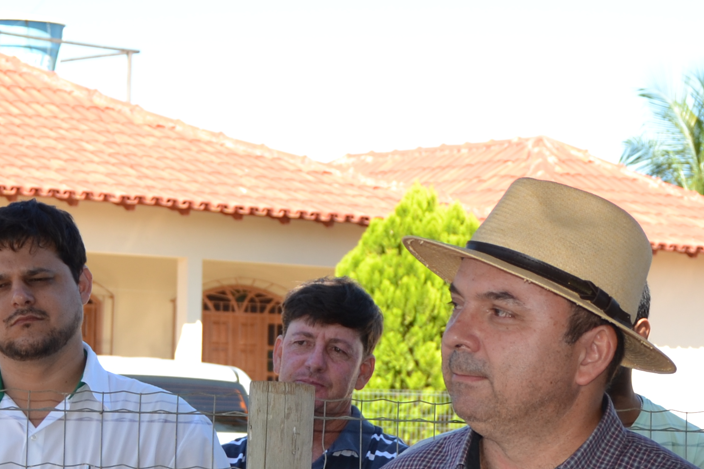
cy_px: 487
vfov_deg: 10.5
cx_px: 324
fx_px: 2530
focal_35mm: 129
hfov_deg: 15.8
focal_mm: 31
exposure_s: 1/200
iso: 100
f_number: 5
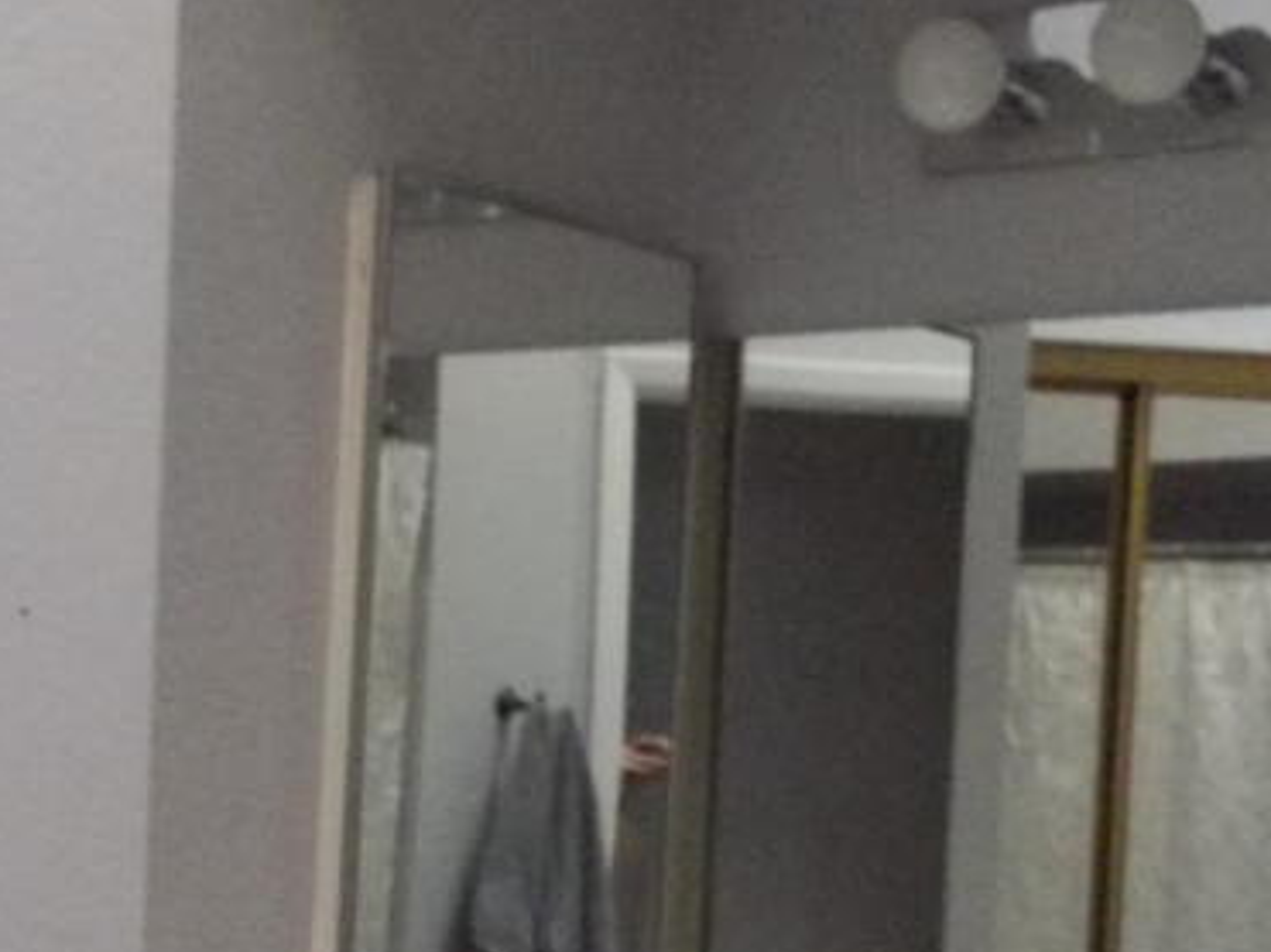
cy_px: 839
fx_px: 2936
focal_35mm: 80
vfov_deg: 18.2
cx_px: 367
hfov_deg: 24.2
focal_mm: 4.1
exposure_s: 1/100
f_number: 3.3
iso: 800
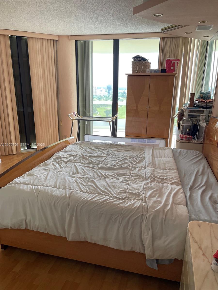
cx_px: 109
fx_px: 218
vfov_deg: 67.3
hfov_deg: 53.1
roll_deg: -1.1
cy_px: 145
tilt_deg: -15.0
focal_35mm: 26
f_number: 1.6
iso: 100
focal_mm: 4.2
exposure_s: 1/121
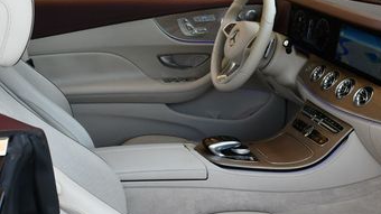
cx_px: 250
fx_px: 717
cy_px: 180
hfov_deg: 29.6
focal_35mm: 71
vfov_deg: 16.8
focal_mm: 18
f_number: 5
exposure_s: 1/250
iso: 400
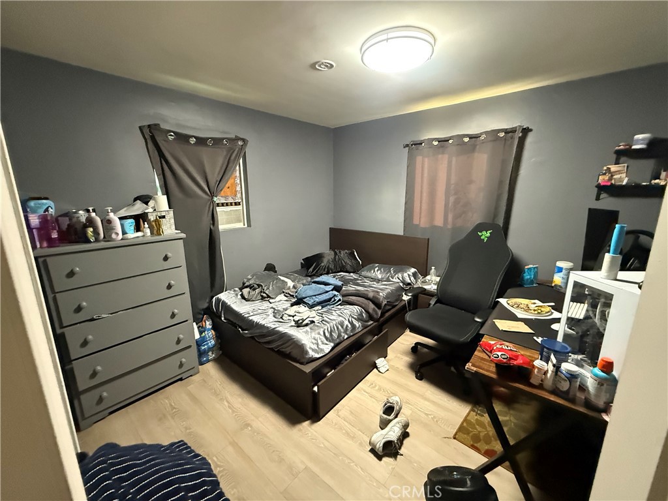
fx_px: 270
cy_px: 250
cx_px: 334
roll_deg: -1.1
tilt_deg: -12.0
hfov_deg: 102.1
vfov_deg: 85.7
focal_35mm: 14
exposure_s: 1/60
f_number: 2.2
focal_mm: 2.22
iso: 1250
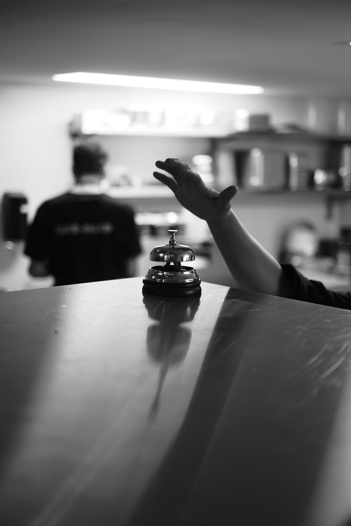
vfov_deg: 37.5
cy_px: 263
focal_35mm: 53
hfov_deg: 25.5
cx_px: 176
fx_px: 775
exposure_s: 1/60
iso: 500
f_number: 1.4
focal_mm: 35
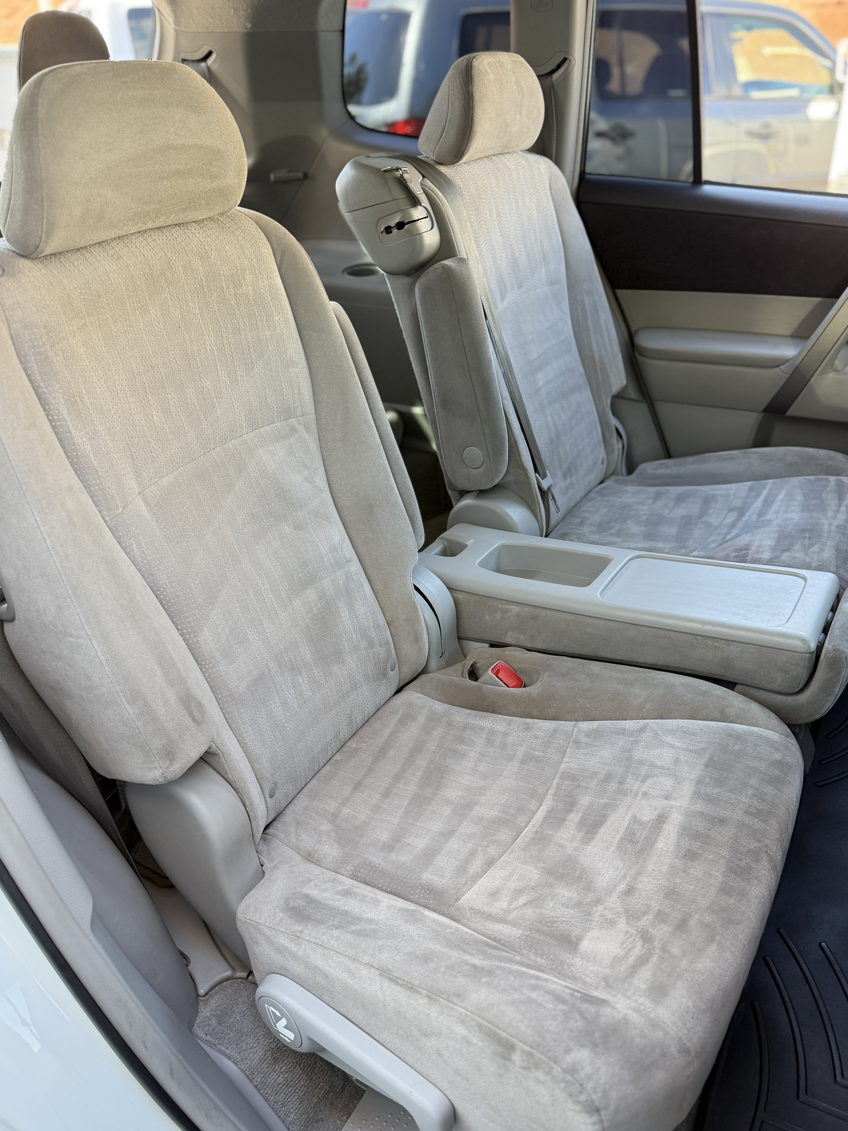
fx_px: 915
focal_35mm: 28
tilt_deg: -26.2
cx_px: 414
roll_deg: -1.1
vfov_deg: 63.4
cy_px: 559
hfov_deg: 49.7
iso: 160
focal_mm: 6.76
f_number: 1.78
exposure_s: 1/121
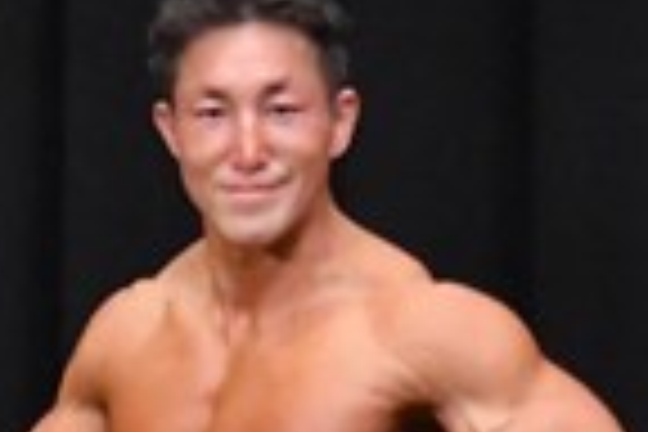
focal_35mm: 1086
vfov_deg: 1.3
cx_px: -592
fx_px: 19546
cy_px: 824
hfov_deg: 1.9
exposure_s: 1/400
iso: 8000
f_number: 5.6
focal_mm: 135
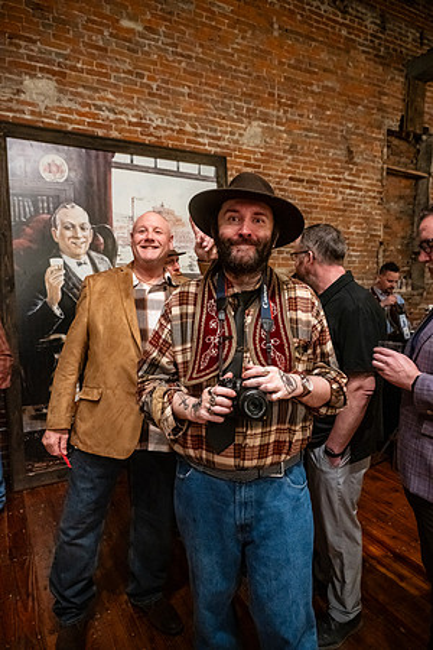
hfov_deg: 53.1
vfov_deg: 73.7
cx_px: 216
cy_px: 325
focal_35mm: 24
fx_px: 433
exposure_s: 1/40
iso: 6400
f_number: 4.5
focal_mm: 24
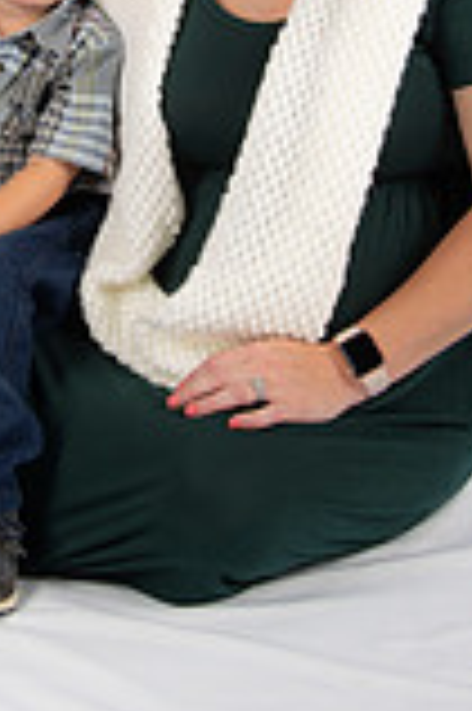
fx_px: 2464
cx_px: 97
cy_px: -63
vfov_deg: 16.0
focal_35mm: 125
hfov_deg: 10.9
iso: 100
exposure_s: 1/200
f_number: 5.6
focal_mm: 44
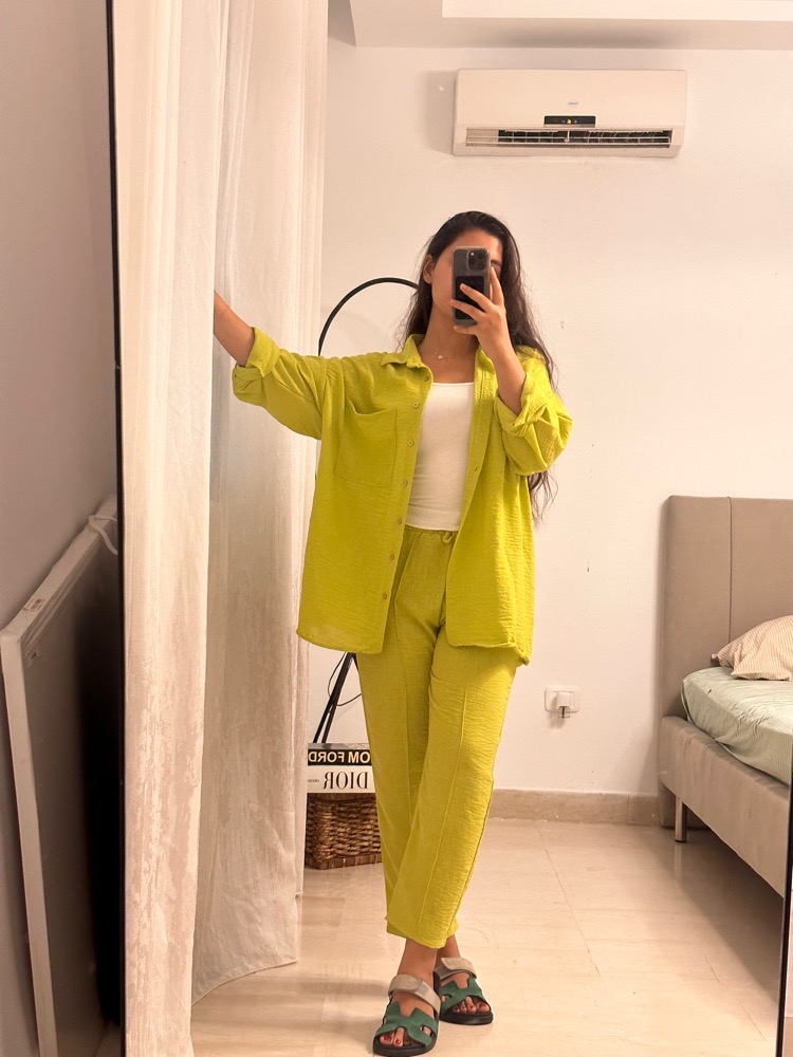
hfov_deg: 30.3
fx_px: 1466
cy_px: 528
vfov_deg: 39.7
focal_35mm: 48
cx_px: 396
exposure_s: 1/60
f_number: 1.78
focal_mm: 6.86
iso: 250
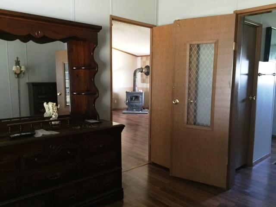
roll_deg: -1.2
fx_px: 231
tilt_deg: -7.8
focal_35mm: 29
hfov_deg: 61.7
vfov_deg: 48.2
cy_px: 104
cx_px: 138
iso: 400
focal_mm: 4.15
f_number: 2.2
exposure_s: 1/15
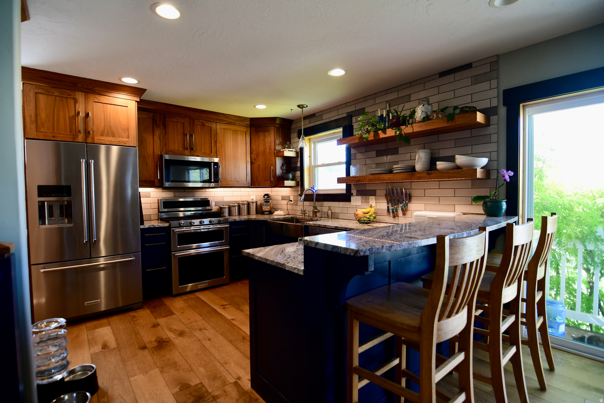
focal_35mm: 16
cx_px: 302
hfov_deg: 95.0
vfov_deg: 72.0
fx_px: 277
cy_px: 202
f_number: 3.5
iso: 320
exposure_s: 1/50
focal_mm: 11
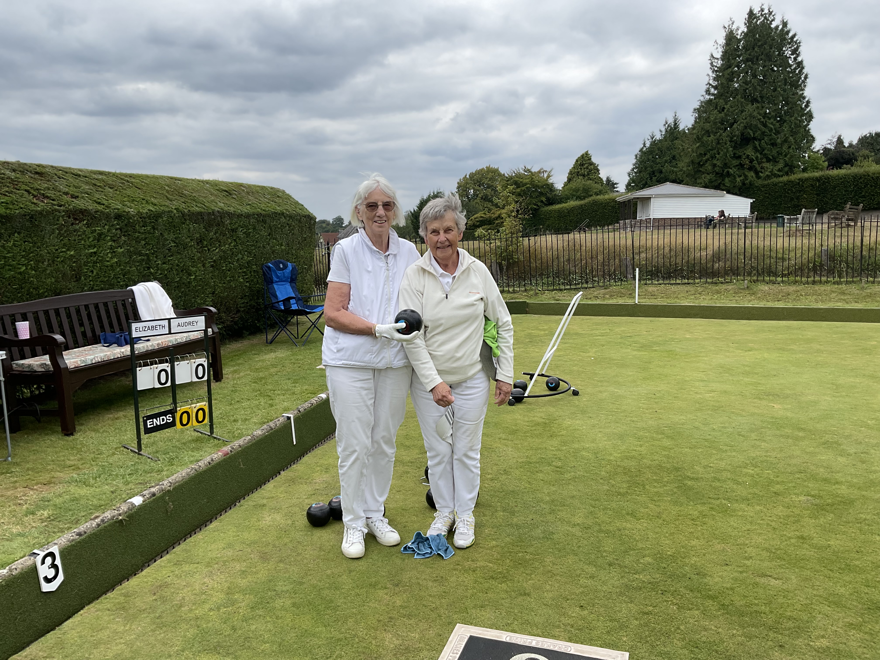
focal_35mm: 29
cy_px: 330
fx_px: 737
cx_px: 440
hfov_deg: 61.7
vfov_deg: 48.2
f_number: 1.8
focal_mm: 3
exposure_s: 1/1098
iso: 16
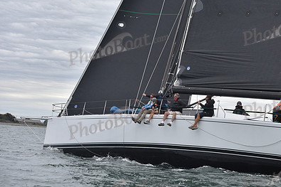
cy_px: 74
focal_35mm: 103
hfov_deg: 19.7
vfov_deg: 13.3
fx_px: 804
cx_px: 206
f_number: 5
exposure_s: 1/1000
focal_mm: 70
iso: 400
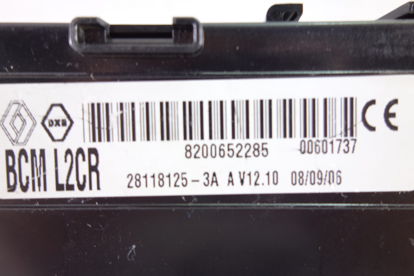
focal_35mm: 28
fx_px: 322
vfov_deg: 46.4
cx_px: 207
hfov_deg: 65.5
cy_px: 138
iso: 125
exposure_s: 1/13
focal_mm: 10.4
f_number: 2.8
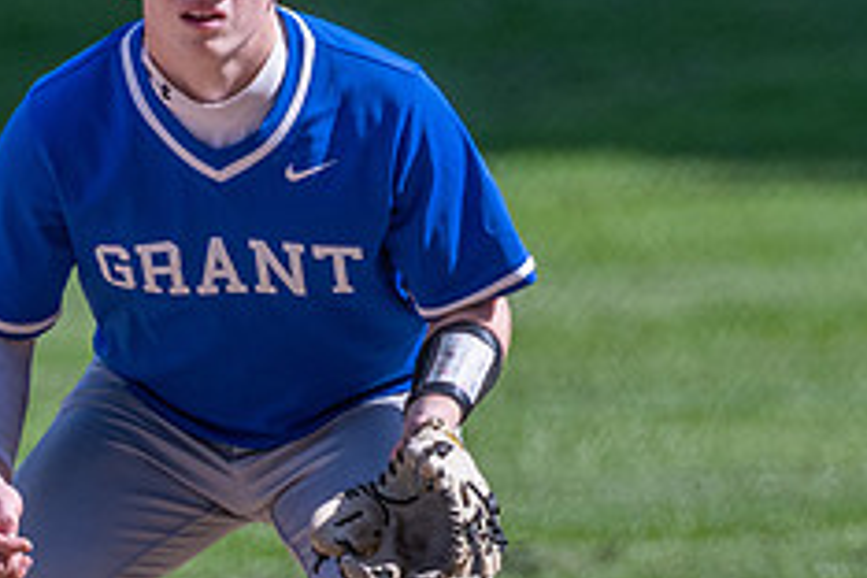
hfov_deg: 1.0
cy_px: 553
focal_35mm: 1989
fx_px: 47898
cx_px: 354
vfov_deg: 0.7
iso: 560
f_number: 5.6
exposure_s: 1/1000
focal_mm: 500
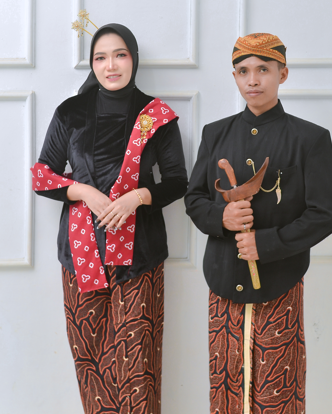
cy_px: 131
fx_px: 843
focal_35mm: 69
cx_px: 185
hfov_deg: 22.3
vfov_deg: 27.4
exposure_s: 1/160
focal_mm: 35
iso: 250
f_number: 2.8
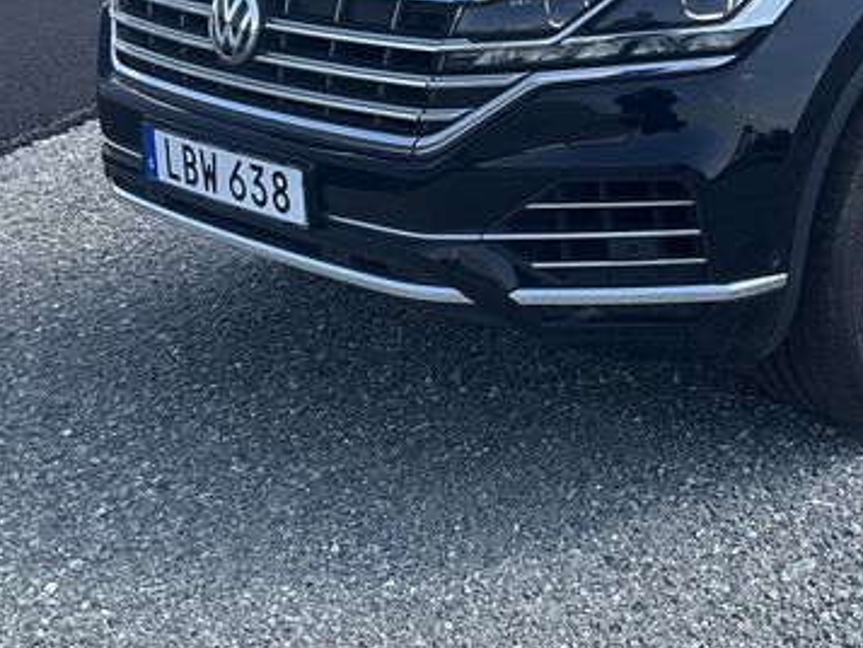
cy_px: 162
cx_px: 735
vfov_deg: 22.4
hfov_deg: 28.9
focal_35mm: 65
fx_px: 1621
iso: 25
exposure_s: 1/709
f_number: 1.8
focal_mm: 3
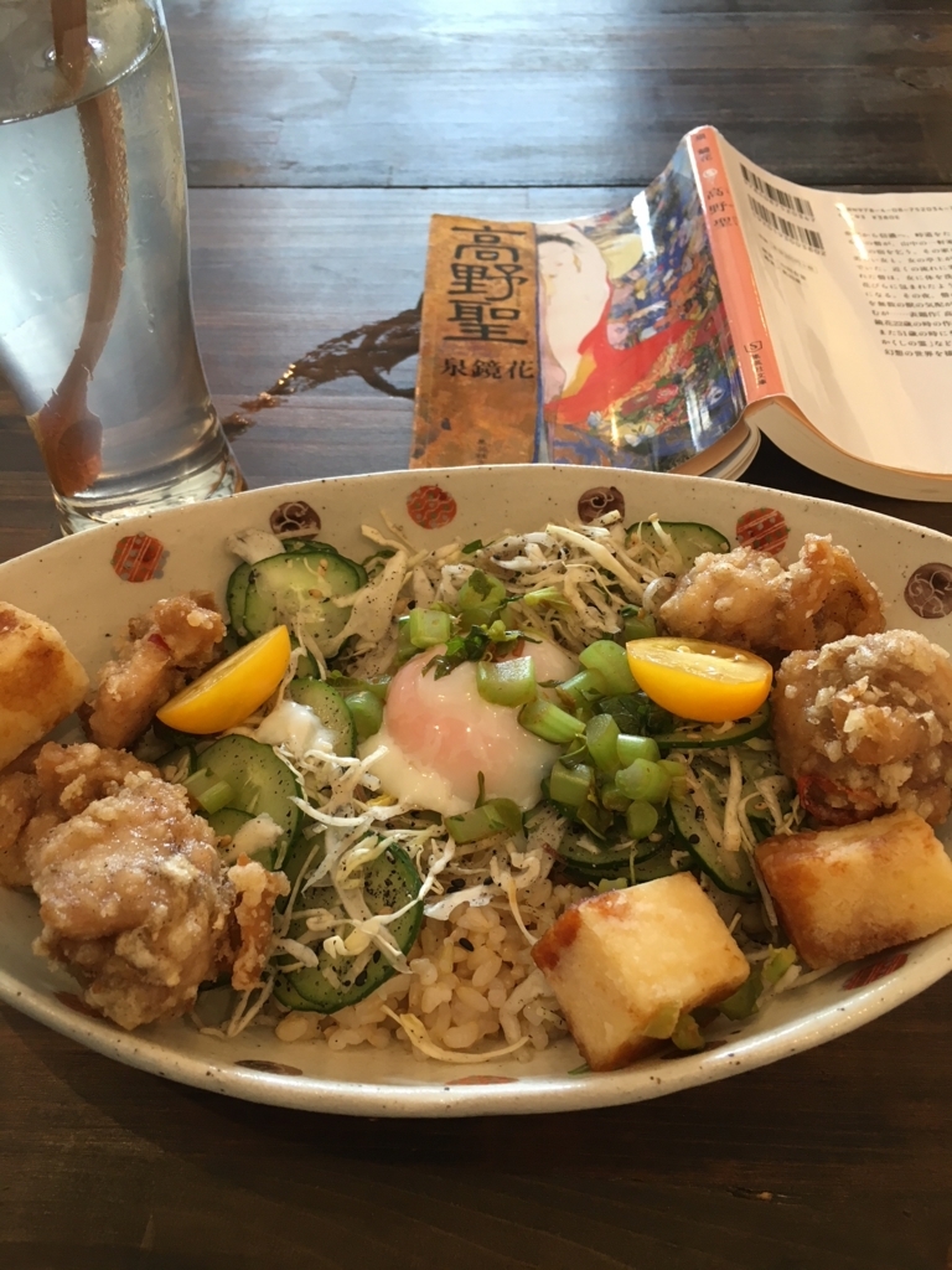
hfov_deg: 48.2
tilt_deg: -53.3
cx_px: 476
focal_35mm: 29
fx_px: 1063
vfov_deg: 61.7
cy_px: 635
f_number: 2.2
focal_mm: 4.15
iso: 64
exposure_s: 1/30
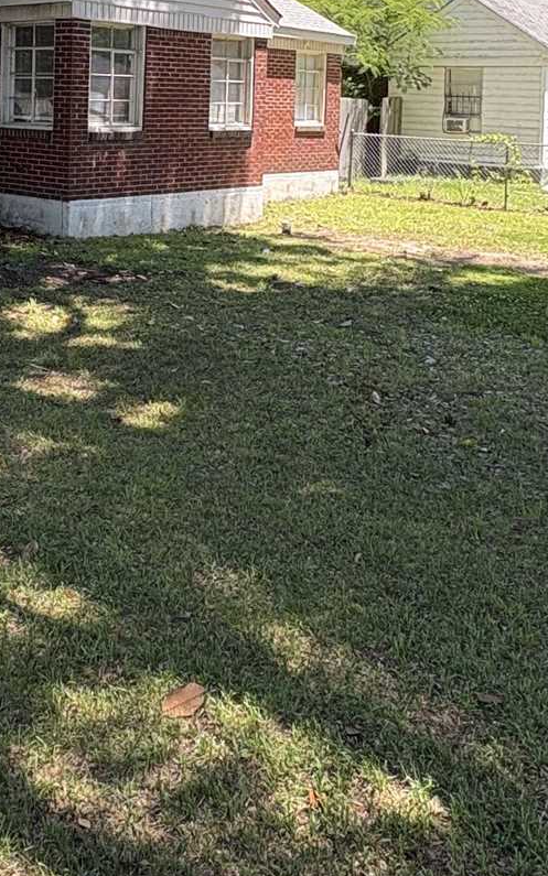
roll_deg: -2.2
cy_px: 129
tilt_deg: +0.1
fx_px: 1027
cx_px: 98
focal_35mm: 43
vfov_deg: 43.2
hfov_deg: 29.1
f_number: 2.2
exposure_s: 1/370
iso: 50
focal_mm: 2.22
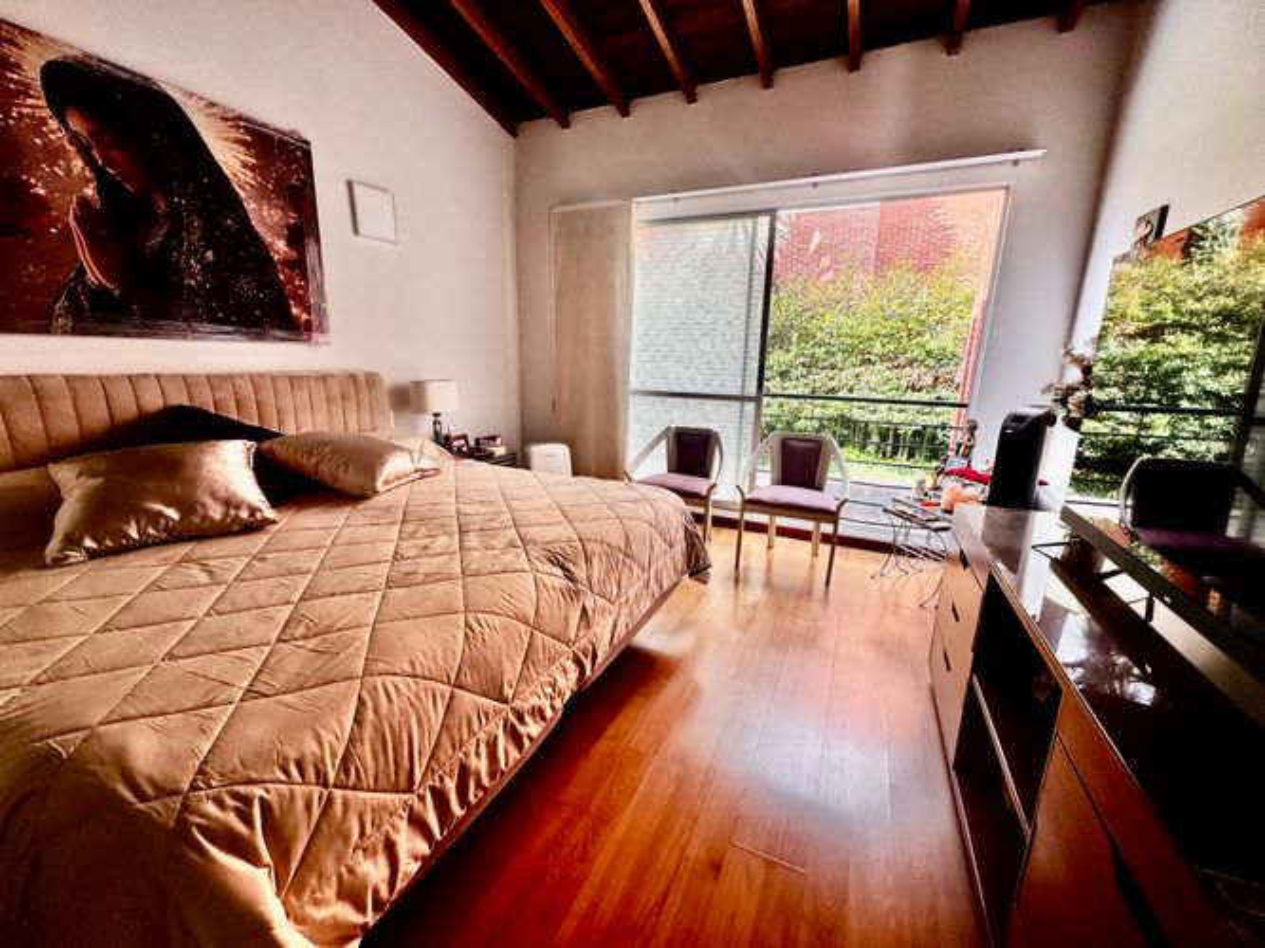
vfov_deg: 85.7
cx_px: 632
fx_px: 512
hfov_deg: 102.1
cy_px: 474
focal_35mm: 14
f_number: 2.2
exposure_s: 1/140
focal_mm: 2.22
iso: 40
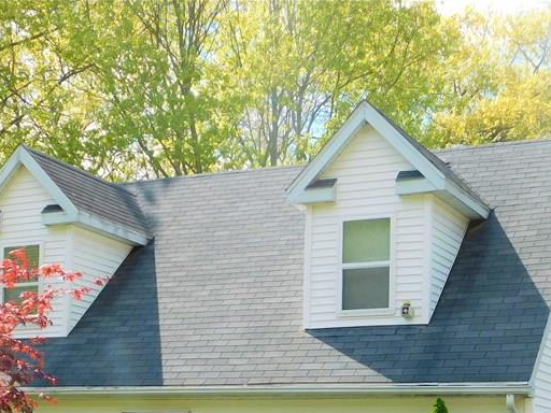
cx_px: 282
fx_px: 1146
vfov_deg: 19.8
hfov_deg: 27.0
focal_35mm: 72
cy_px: 412
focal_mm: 6.3
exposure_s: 1/640
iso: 125
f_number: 3.5
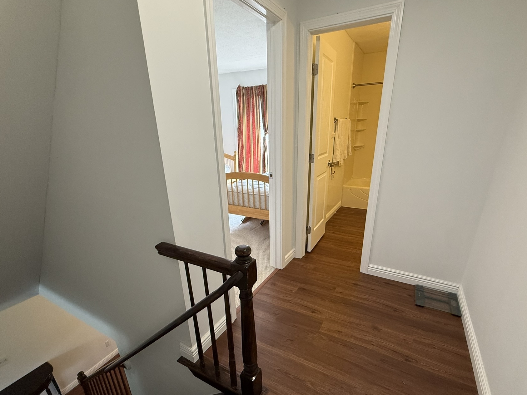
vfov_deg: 74.4
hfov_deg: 91.0
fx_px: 259
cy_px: 221
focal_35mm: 17
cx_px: 270
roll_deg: +1.6
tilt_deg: -19.8
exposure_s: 1/120
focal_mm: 2.22
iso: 320
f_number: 2.2
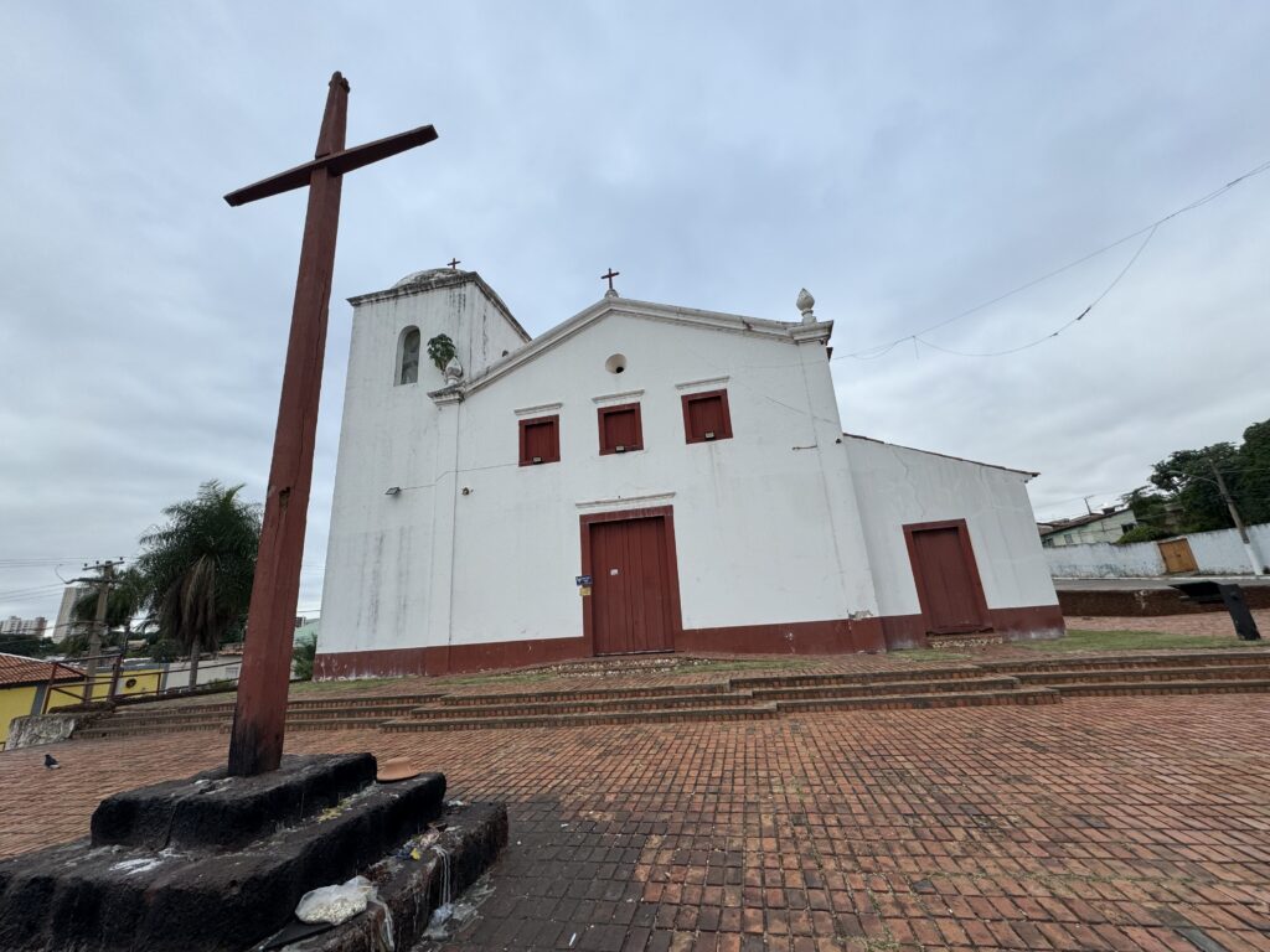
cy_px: 476
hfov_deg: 102.1
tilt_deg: +16.3
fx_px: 514
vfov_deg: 85.7
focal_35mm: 14
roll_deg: +3.6
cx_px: 635
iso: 50
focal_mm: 2.22
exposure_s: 1/681
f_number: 2.2
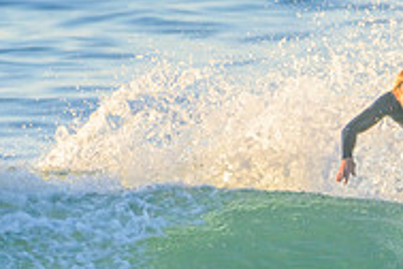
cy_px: 323
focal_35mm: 2298
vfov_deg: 0.6
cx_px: 542
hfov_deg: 0.9
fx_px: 25723
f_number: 5.6
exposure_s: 1/1250
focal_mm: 500
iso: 640
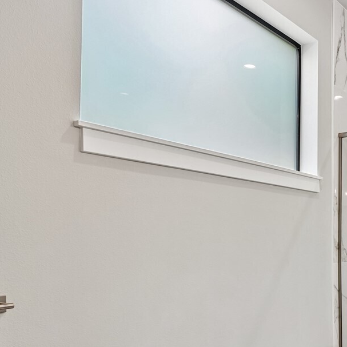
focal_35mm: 38
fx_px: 431
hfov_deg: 36.3
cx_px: 392
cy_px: 246
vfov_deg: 42.9
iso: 400
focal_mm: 16
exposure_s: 1/40
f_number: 8
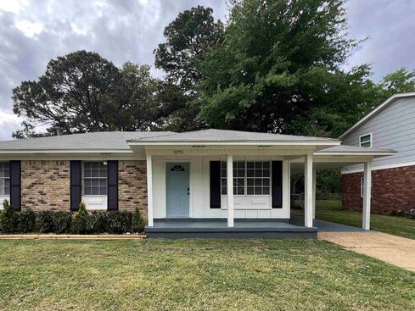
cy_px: 197
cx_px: 162
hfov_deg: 89.6
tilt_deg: -1.4
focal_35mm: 17
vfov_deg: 73.3
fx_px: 204
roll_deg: -0.5
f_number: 1.8
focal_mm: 1.57
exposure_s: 1/419
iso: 32
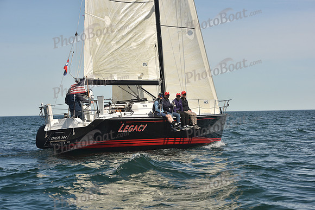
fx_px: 744
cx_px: 158
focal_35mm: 85
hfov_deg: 23.9
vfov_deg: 16.1
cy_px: 105
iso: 250
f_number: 8
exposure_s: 1/640
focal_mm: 85
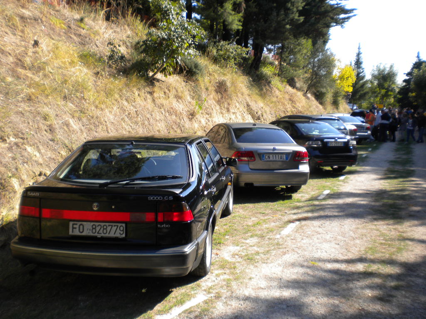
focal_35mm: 35
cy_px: 160
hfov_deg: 52.6
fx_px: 431
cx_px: 213
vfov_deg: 40.7
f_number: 4.6
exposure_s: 1/250
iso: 80
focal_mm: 6.3
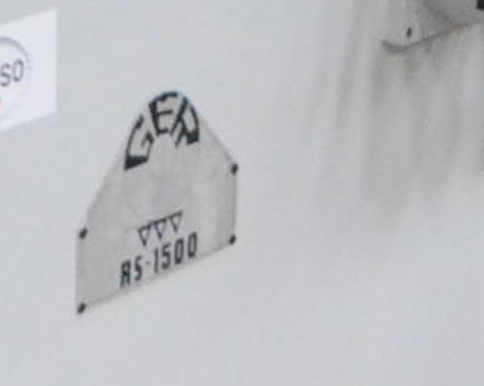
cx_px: 53
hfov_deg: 8.8
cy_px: -432
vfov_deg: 6.8
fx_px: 3121
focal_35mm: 218
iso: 6400
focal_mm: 20
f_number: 3.5
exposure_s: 1/640
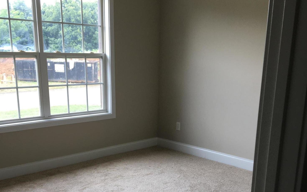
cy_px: 152
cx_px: 150
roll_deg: -1.2
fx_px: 351
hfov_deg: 47.2
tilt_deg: -14.9
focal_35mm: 42
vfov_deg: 29.9
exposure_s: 1/120
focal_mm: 4.15
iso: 40
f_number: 2.2
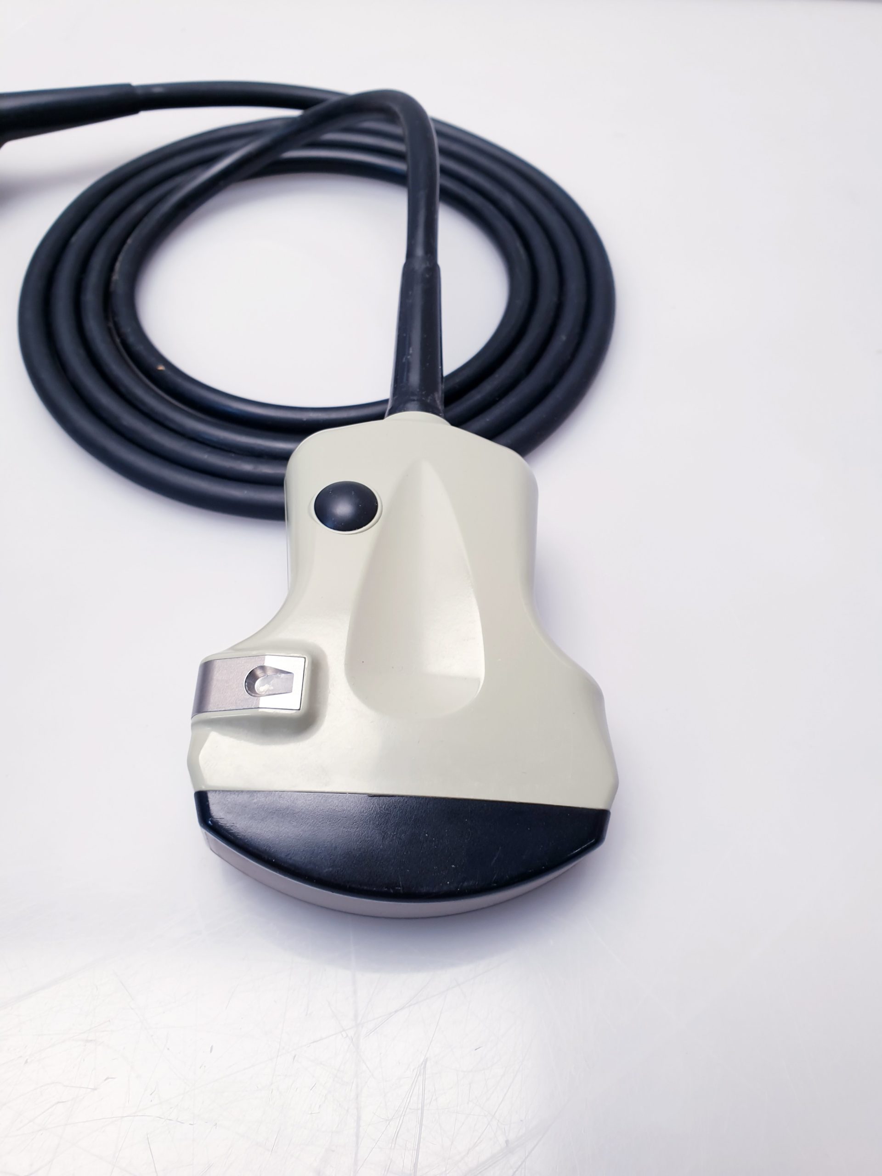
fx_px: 883
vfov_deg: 67.3
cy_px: 588
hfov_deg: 53.1
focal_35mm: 26
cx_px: 441
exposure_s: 1/50
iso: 64
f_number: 2.4
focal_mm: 4.3
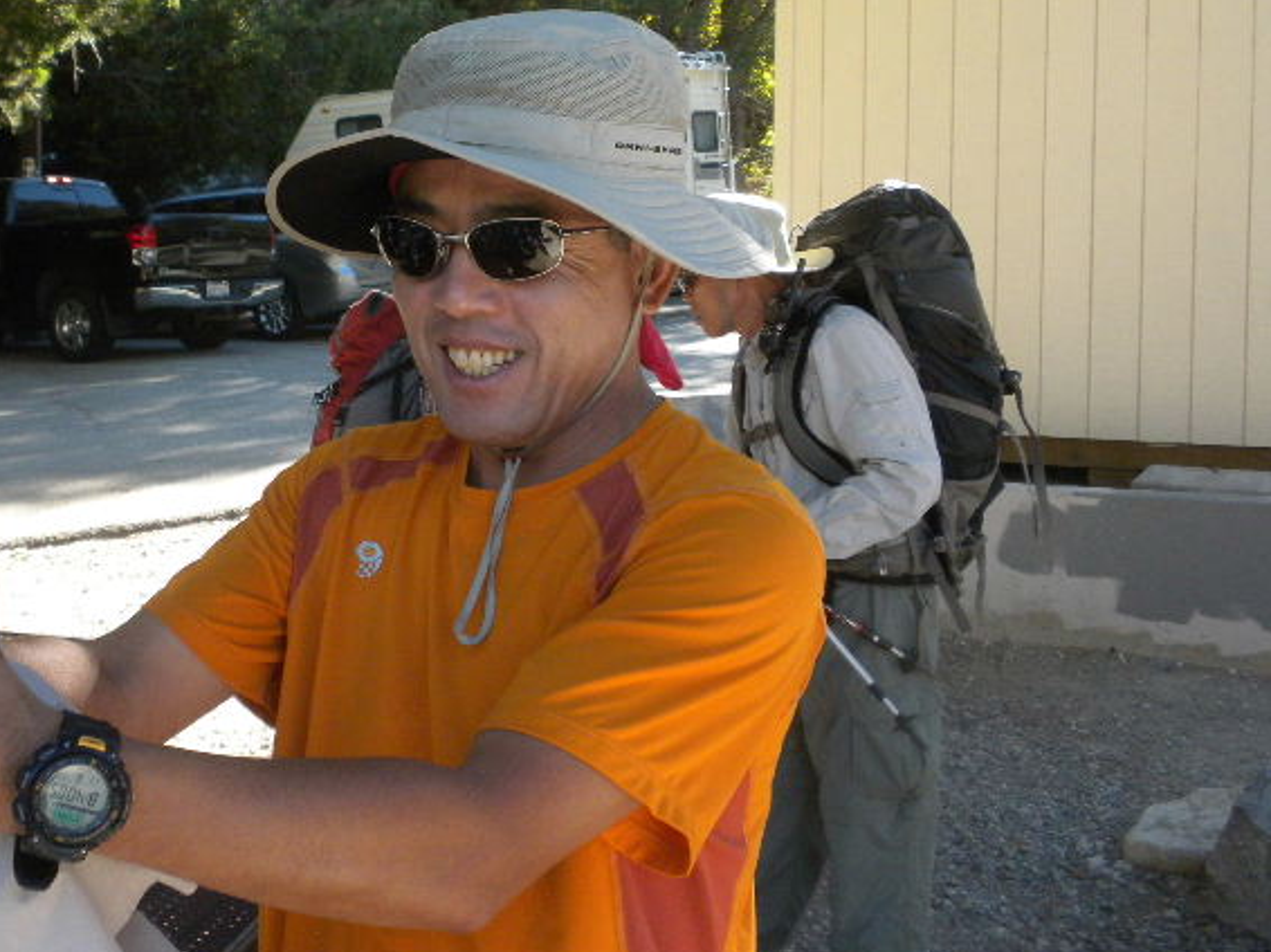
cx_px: 427
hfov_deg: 37.1
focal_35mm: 51
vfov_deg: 28.5
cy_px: 385
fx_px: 1872
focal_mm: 6.6
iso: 349
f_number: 3.5
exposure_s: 1/412
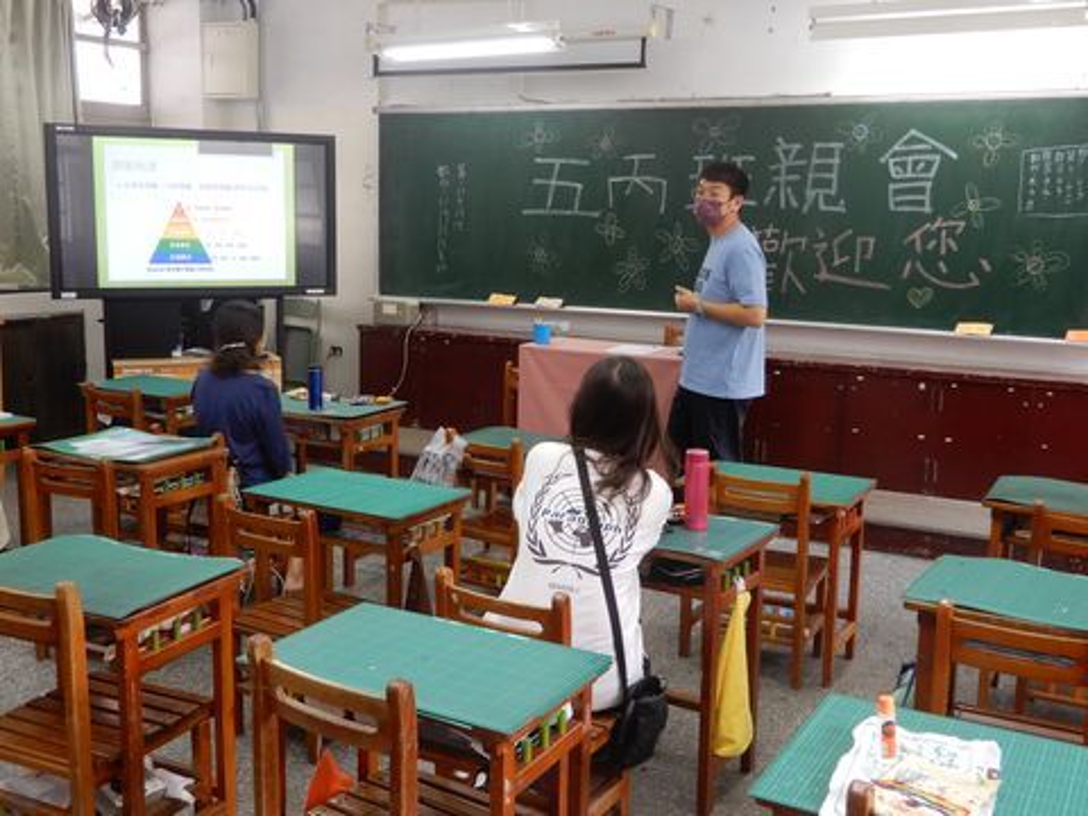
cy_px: 408
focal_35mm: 38
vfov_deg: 37.7
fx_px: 1194
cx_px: 544
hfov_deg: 49.0
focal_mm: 6.8
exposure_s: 1/30
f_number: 4
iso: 200
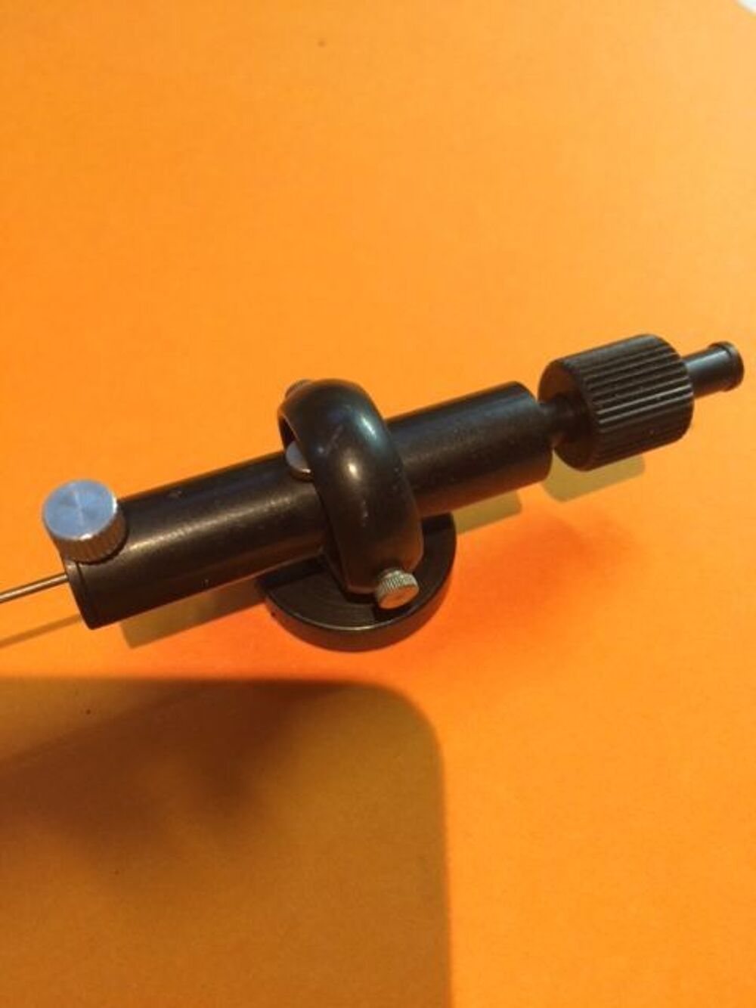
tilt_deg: -60.4
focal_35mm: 29
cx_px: 378
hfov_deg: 48.2
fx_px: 844
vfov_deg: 61.7
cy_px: 504
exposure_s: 1/33
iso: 200
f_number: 2.2
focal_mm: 4.15
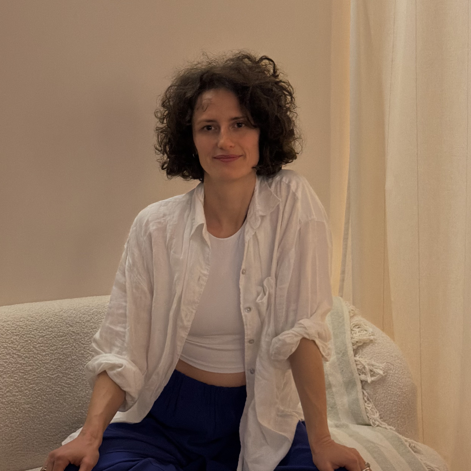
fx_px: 908
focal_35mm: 59
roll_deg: +0.3
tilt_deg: -7.5
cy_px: 279
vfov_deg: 29.0
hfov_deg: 29.1
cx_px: 229
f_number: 1.78
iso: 320
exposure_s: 1/40
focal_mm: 6.76
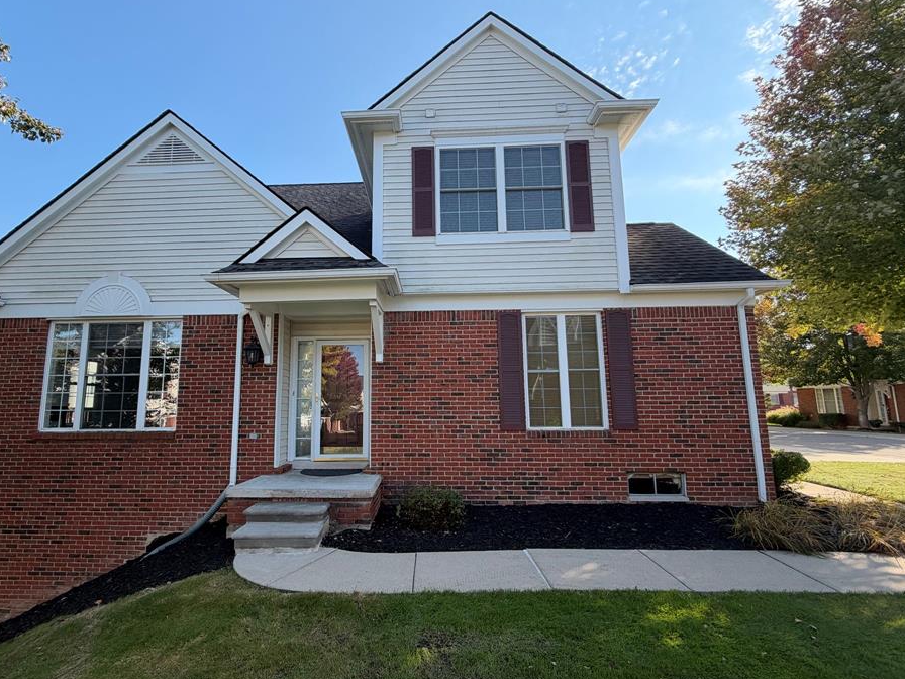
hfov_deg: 94.3
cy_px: 345
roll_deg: -0.5
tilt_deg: +10.0
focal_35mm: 16
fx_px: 418
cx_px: 415
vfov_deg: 78.1
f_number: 2.2
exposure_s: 1/502
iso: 50
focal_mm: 2.22
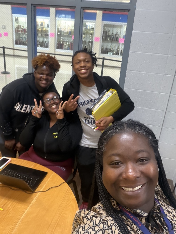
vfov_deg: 60.0
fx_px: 203
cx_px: 88
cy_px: 117
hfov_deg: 46.8
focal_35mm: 30
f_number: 1.9
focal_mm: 2.71
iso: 500
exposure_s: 1/30
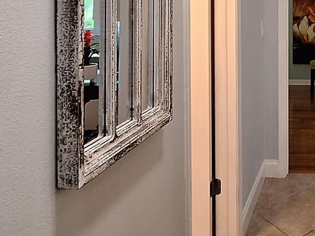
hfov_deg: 39.2
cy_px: -8
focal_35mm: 42
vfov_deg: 31.4
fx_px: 382
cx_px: 320
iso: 200
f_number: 2.2
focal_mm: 1.74
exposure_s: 1/40
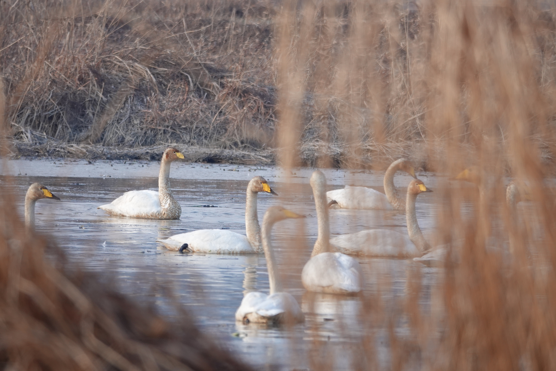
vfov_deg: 2.3
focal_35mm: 600
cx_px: 278
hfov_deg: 3.4
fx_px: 9266
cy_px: 186
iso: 160
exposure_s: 1/250
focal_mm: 220
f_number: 4
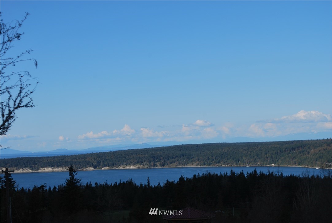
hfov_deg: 24.6
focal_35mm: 82
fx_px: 762
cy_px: 112
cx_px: 166
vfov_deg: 16.6
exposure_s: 1/320
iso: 100
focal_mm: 55
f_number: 9
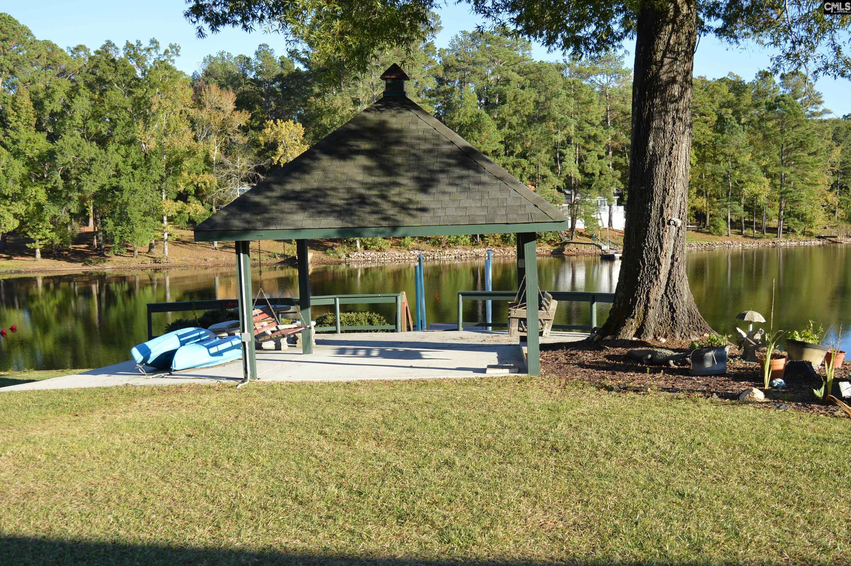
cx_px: 426
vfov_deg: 36.8
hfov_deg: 53.2
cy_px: 283
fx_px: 850
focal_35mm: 36
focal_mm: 24
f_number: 7.1
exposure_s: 1/200
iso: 100
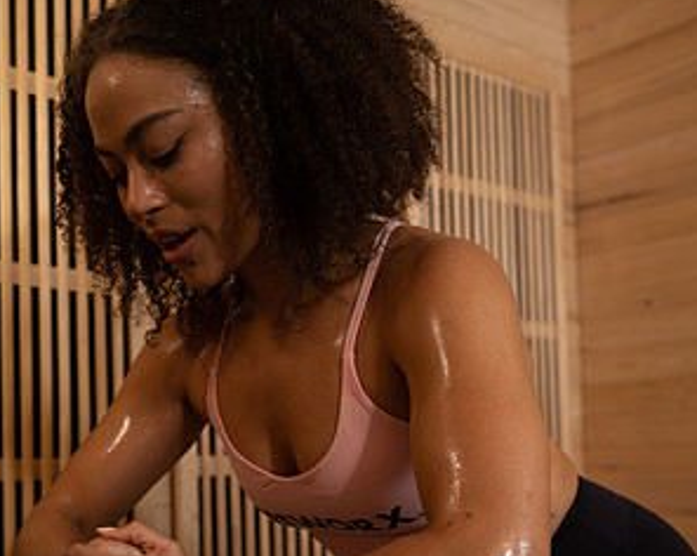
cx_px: 348
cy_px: 455
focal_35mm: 50
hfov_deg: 37.4
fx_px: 1030
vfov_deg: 29.4
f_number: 2.8
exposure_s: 1/80
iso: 250
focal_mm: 35
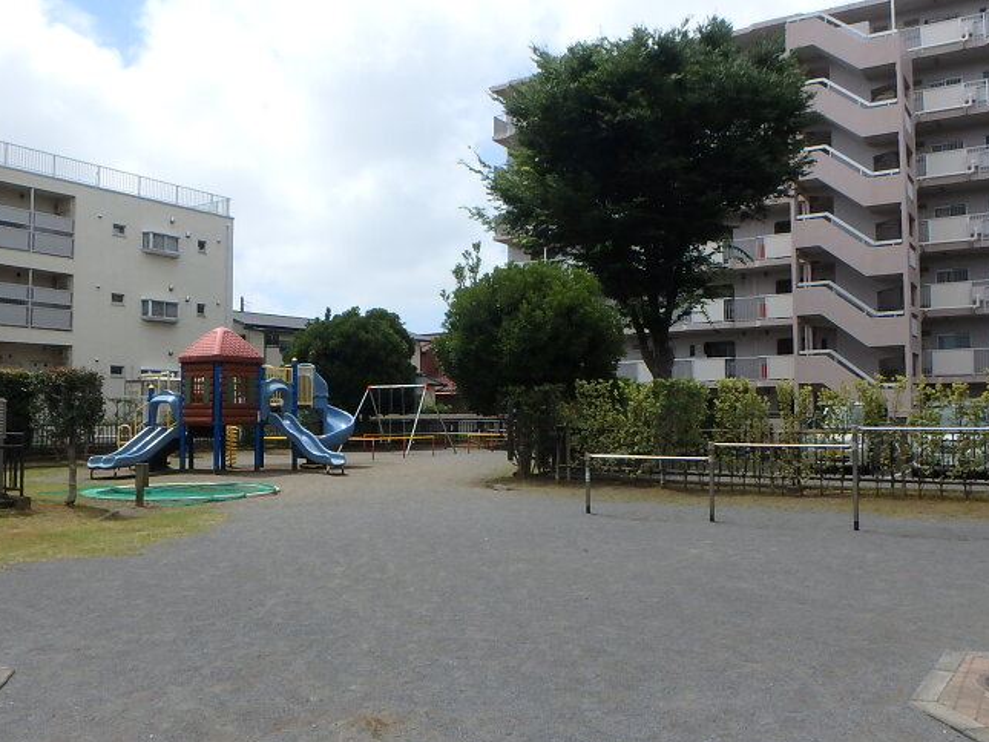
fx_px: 886
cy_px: 399
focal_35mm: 31
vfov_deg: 45.4
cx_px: 523
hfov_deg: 58.3
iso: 125
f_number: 6
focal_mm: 3.7
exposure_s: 1/500
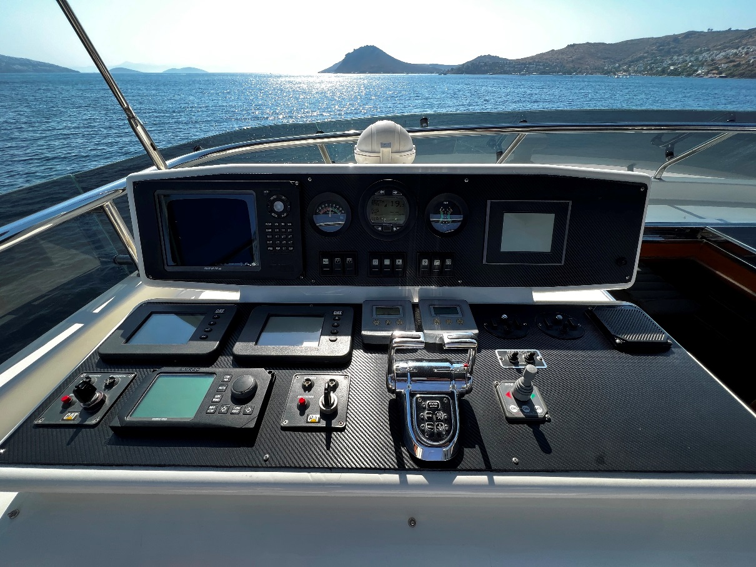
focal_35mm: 13
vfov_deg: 89.9
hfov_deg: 106.2
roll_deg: -1.5
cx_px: 378
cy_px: 284
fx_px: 284
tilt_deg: -35.4
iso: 32
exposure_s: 1/464
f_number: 1.8
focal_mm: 1.57
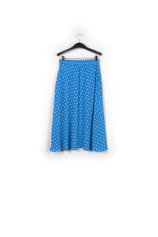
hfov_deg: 35.9
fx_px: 244
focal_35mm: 37
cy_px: 118
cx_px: 79
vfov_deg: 51.9
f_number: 13
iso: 100
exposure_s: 1/125
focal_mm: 37
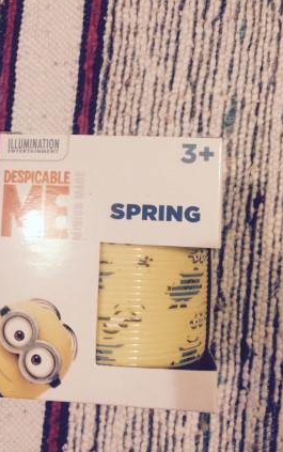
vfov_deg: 61.2
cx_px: 115
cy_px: 225
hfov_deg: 40.5
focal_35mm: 31
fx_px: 382
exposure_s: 1/30
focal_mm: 4.15
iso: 200
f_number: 2.2
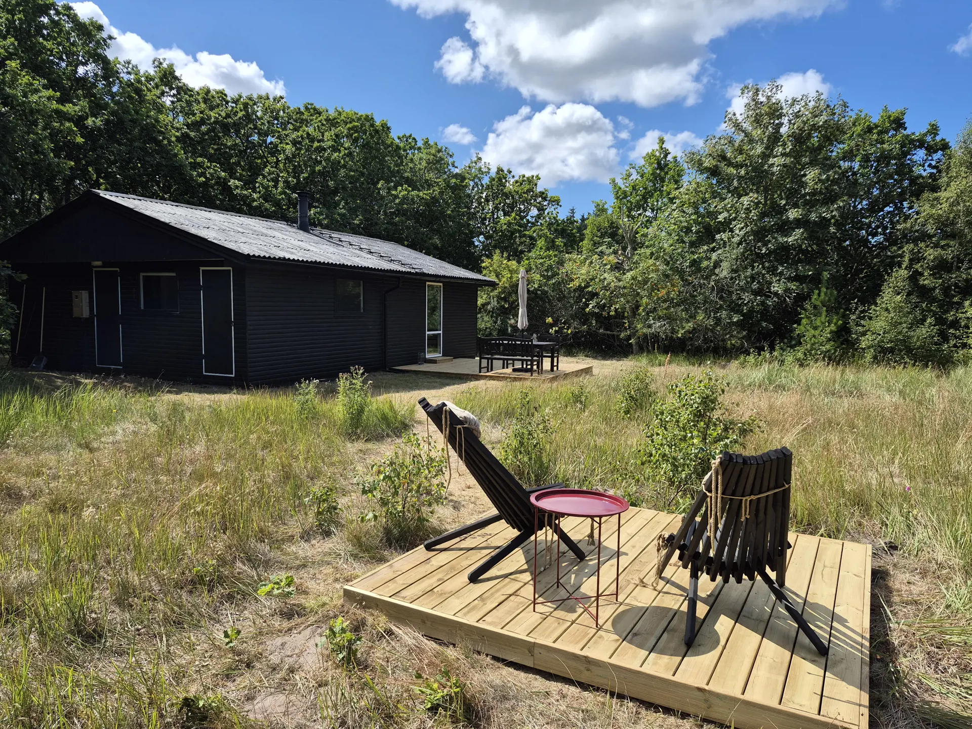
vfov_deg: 58.9
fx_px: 646
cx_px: 486
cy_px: 364
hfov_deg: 73.9
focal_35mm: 23
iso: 25
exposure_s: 1/1568
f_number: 1.8
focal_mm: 5.4
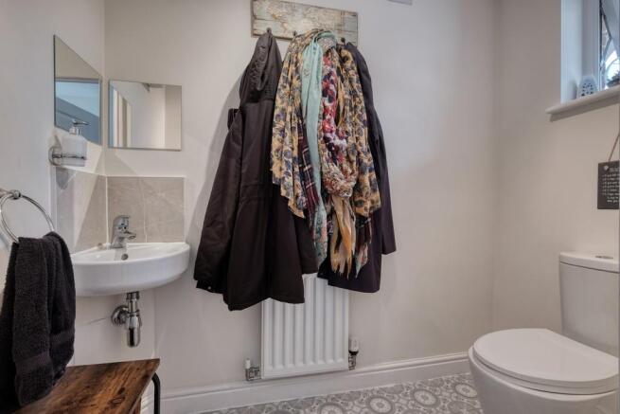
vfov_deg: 77.4
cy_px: 207
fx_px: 258
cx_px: 310
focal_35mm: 15
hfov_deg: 100.4
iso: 250
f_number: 8
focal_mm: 10
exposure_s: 1/13
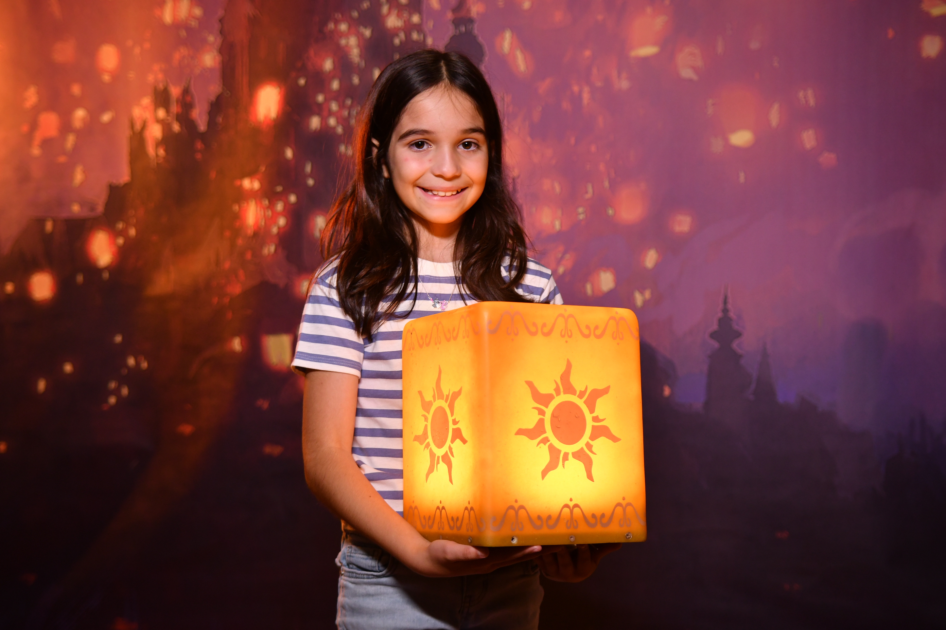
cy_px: 315
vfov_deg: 28.1
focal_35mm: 48
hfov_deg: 41.1
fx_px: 1261
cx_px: 473
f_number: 2.8
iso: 640
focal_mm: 32
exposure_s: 1/125
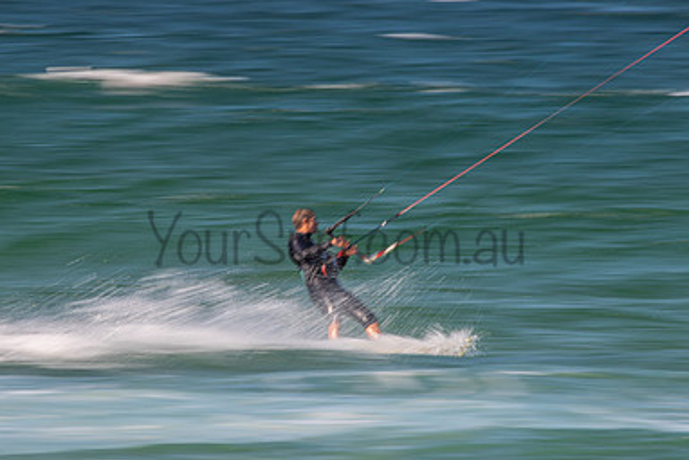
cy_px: 223
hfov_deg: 2.7
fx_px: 14531
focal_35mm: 759
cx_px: 334
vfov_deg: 1.8
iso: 64
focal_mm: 500
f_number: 13
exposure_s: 1/25
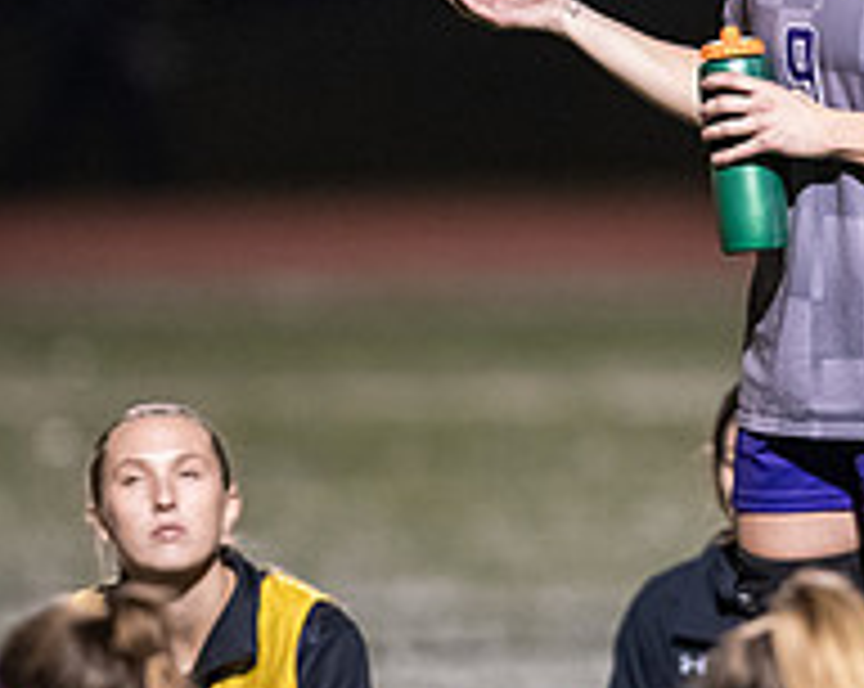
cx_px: 832
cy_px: 115
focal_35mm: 852
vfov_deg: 1.8
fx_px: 21753
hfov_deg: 2.3
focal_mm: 300
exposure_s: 1/800
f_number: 2.8
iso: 8000
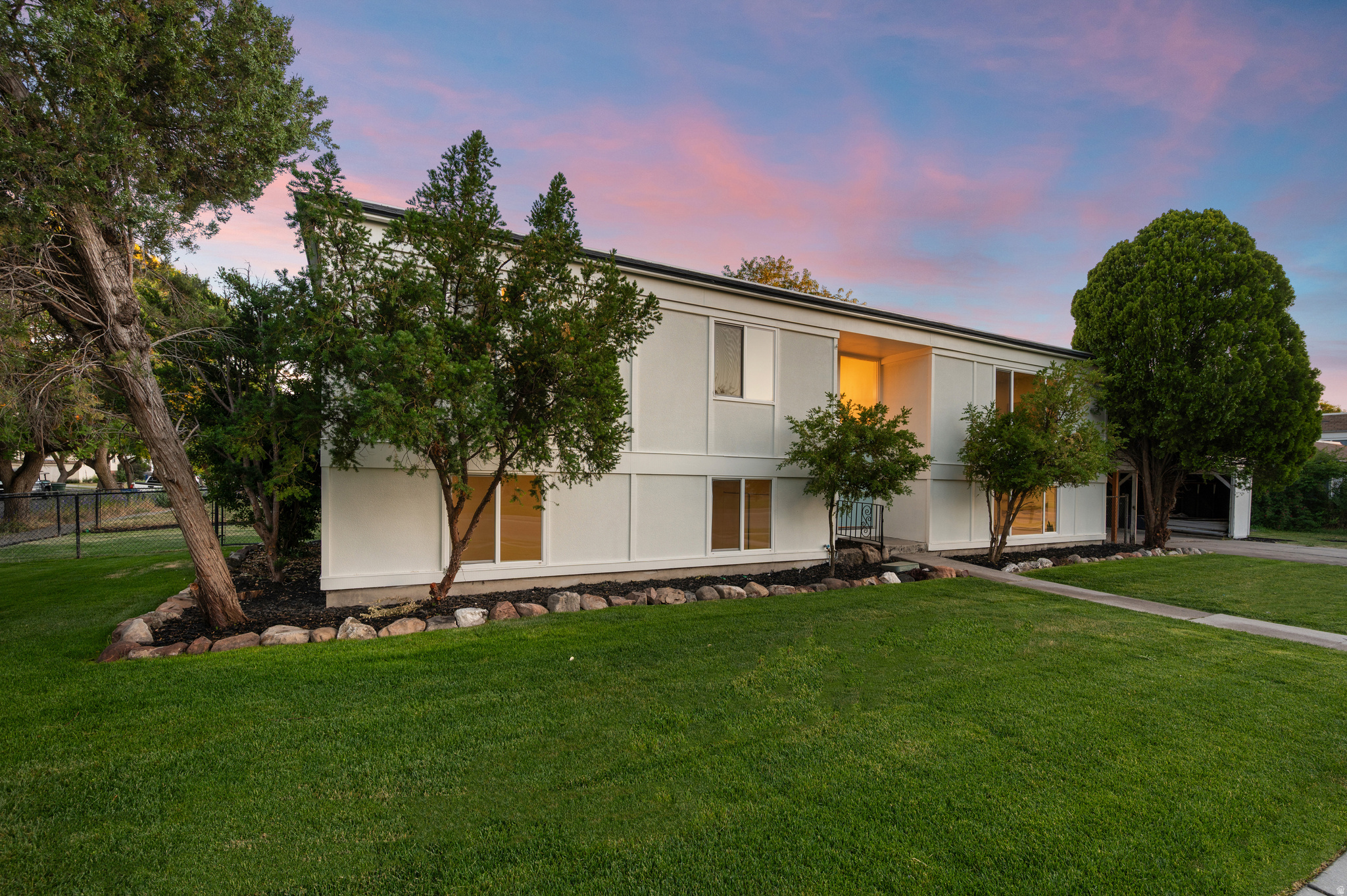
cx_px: 674
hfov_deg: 98.6
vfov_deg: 75.4
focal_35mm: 16
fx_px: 580
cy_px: 448
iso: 400
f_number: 7.1
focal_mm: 15.5
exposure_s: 1/13
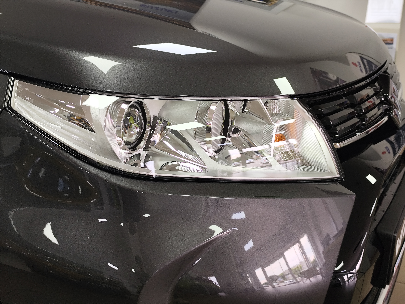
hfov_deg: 41.2
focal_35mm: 46
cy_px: 152
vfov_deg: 31.5
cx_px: 202
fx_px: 538
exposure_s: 1/50
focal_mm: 6.19
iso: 160
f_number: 1.65
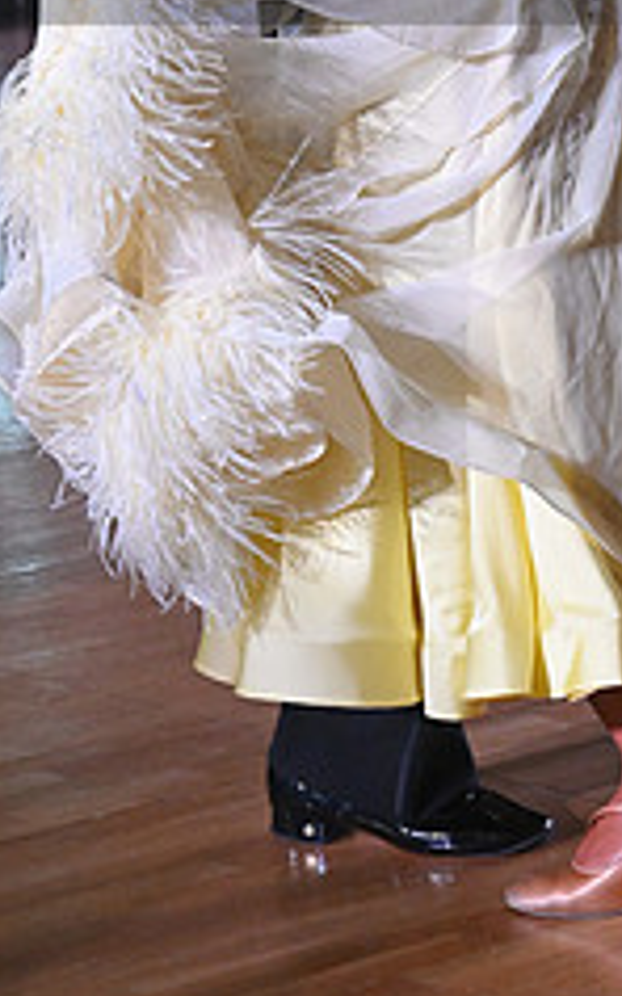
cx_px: 305
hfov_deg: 9.6
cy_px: -113
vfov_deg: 14.9
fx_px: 3718
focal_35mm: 137
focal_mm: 55
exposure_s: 1/400
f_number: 5.6
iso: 4000
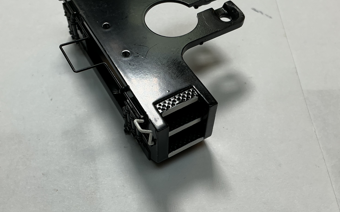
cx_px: 146
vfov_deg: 30.5
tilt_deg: -54.9
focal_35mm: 42
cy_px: 85
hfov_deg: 47.1
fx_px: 389
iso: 20
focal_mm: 3
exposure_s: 1/197
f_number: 1.8
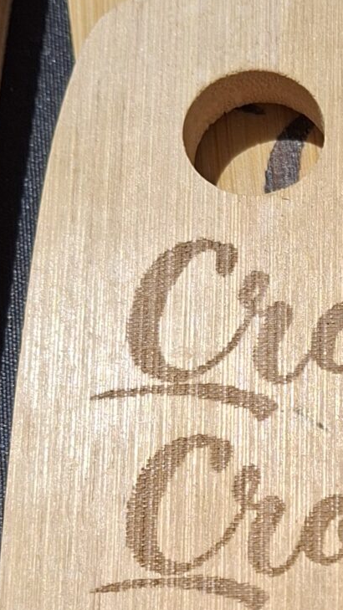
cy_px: 568
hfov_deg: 13.0
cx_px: 523
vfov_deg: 23.4
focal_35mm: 88
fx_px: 1423
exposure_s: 1/4132
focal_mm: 5.54
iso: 50
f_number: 1.8
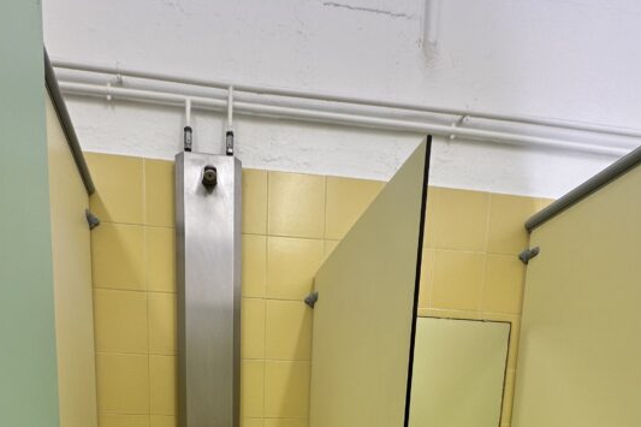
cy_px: 530
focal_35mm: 28
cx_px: 261
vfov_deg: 35.1
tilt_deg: -9.6
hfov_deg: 65.0
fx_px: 498
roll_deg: -1.7
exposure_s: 1/100
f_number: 2.2
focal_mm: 2.22
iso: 80
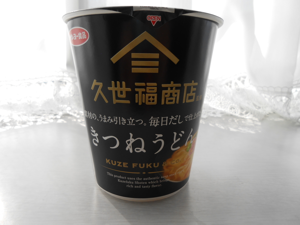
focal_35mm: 26
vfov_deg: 53.1
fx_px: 225
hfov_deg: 67.3
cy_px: 112
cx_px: 150
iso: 80
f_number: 3.5
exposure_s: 1/250
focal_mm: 4.6
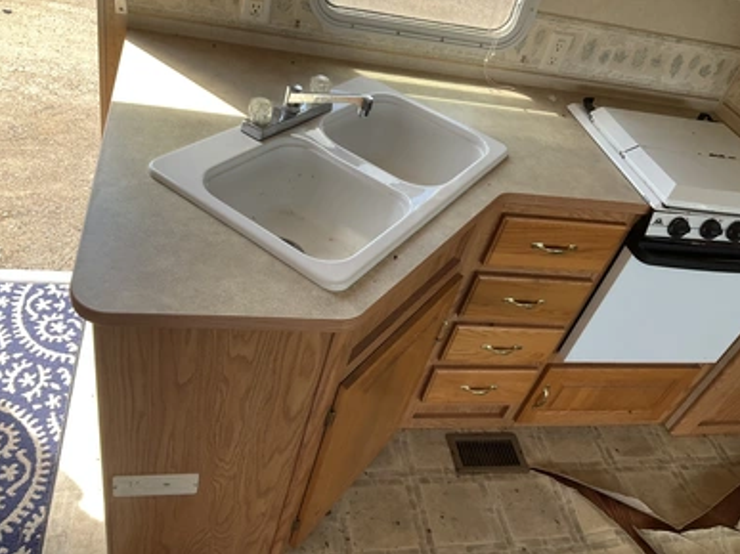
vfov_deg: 46.8
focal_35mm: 30
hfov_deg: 60.0
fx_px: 641
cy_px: 269
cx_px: 363
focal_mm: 3
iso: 20
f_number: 1.8
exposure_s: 1/122
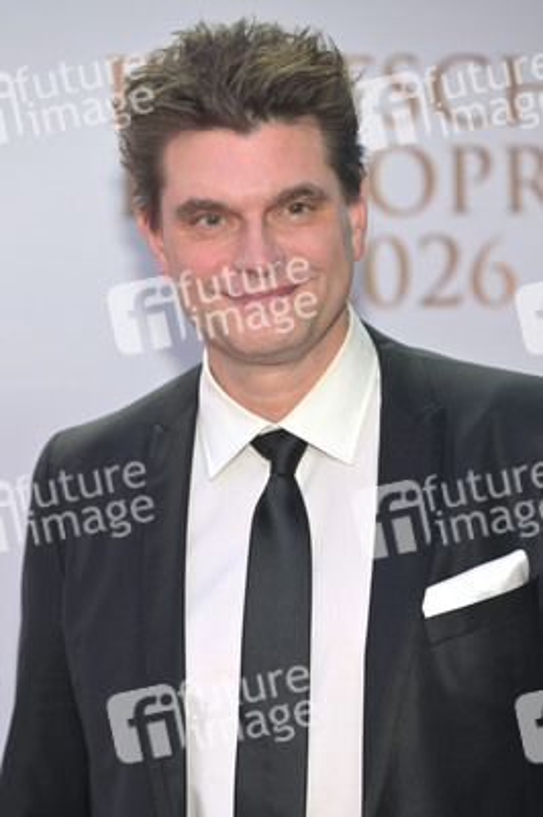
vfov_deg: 15.2
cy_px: 408
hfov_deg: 10.1
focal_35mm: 135
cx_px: 272
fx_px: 3059
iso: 800
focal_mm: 135
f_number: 4.5
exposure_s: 1/400
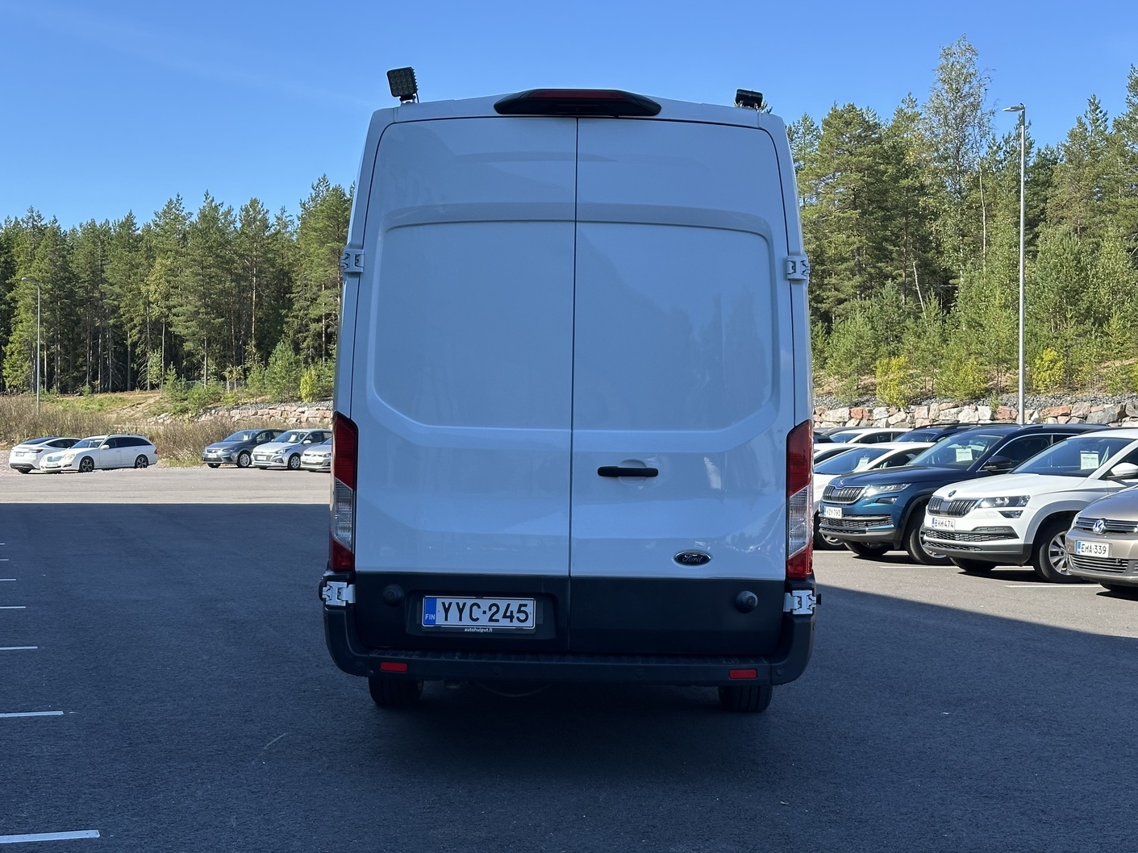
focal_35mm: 49
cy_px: 428
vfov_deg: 29.7
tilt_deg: +0.2
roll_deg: +0.4
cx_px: 569
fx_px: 1611
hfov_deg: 38.9
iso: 64
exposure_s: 1/1339
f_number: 1.78
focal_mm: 6.86
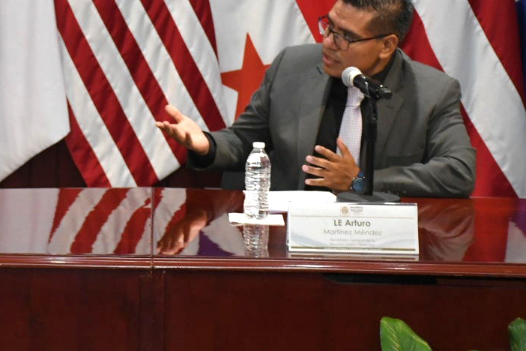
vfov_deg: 7.6
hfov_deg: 11.3
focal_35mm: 180
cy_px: 93
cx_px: 48
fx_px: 2630
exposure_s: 1/125
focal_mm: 52
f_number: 5.6
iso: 2500
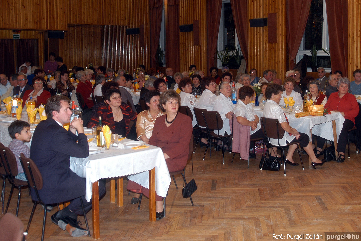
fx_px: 301
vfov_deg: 43.6
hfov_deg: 61.9
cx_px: 180
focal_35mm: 30
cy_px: 120
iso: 200
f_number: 2.8
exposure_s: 1/100
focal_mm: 20
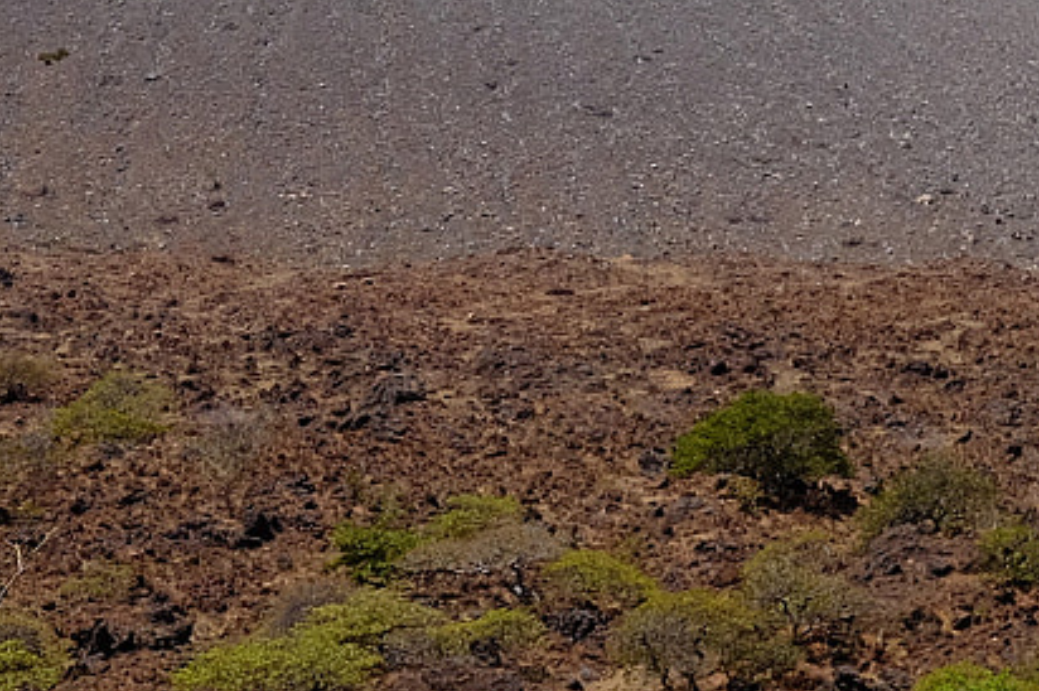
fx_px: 3922
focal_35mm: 136
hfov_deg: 15.0
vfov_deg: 10.0
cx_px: 250
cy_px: 15
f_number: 8
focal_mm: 23
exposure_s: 1/550
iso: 200
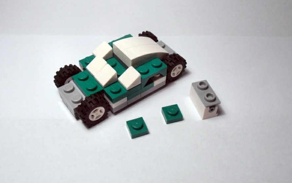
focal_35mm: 40
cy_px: 87
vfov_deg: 32.0
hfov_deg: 49.3
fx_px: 318
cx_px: 146
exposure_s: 1/80
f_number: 3.9
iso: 80
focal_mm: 6.61
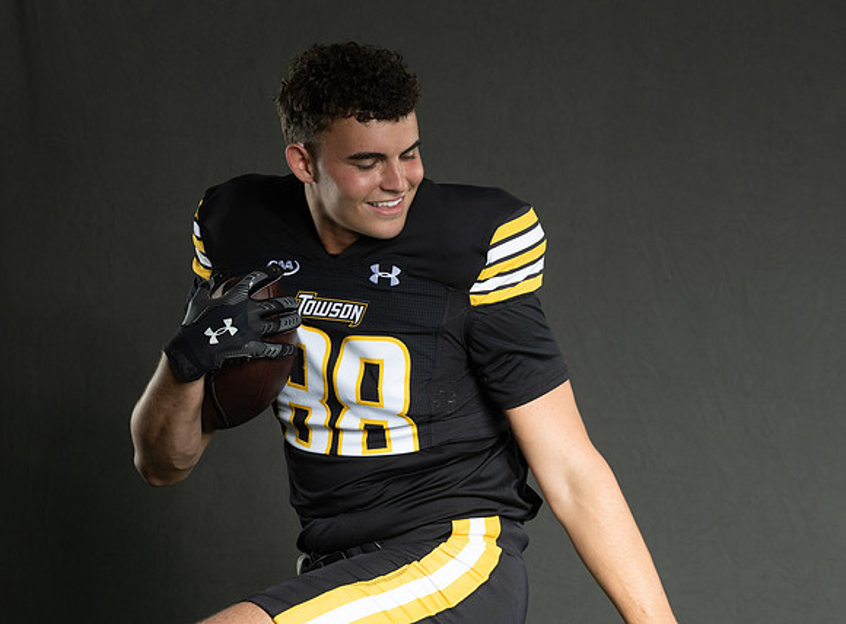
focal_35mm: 110
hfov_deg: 18.0
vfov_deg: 13.3
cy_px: 271
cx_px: 423
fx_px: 2678
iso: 200
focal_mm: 91
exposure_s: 1/200
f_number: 8
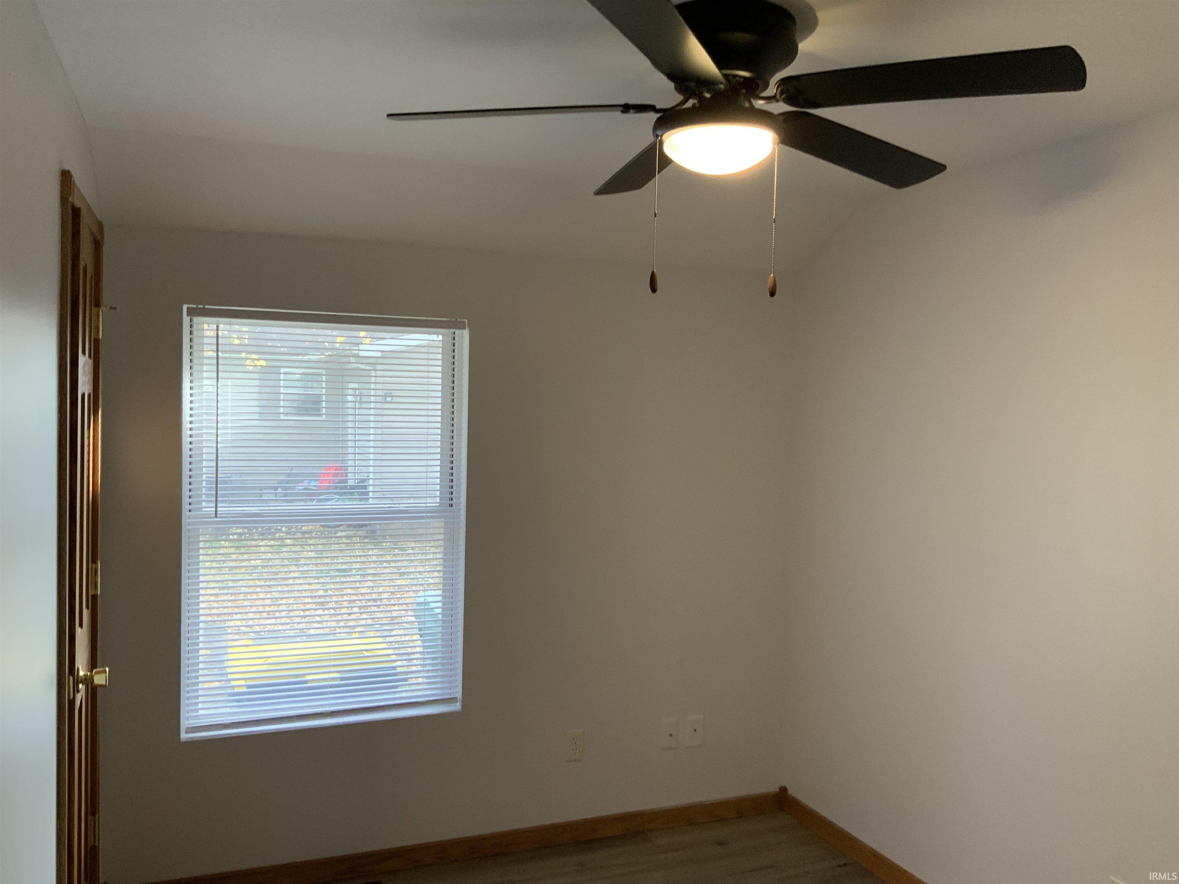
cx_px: 590
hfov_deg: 61.7
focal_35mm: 29
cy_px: 442
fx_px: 988
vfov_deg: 48.2
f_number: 1.8
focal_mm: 3
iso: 80
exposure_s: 1/60
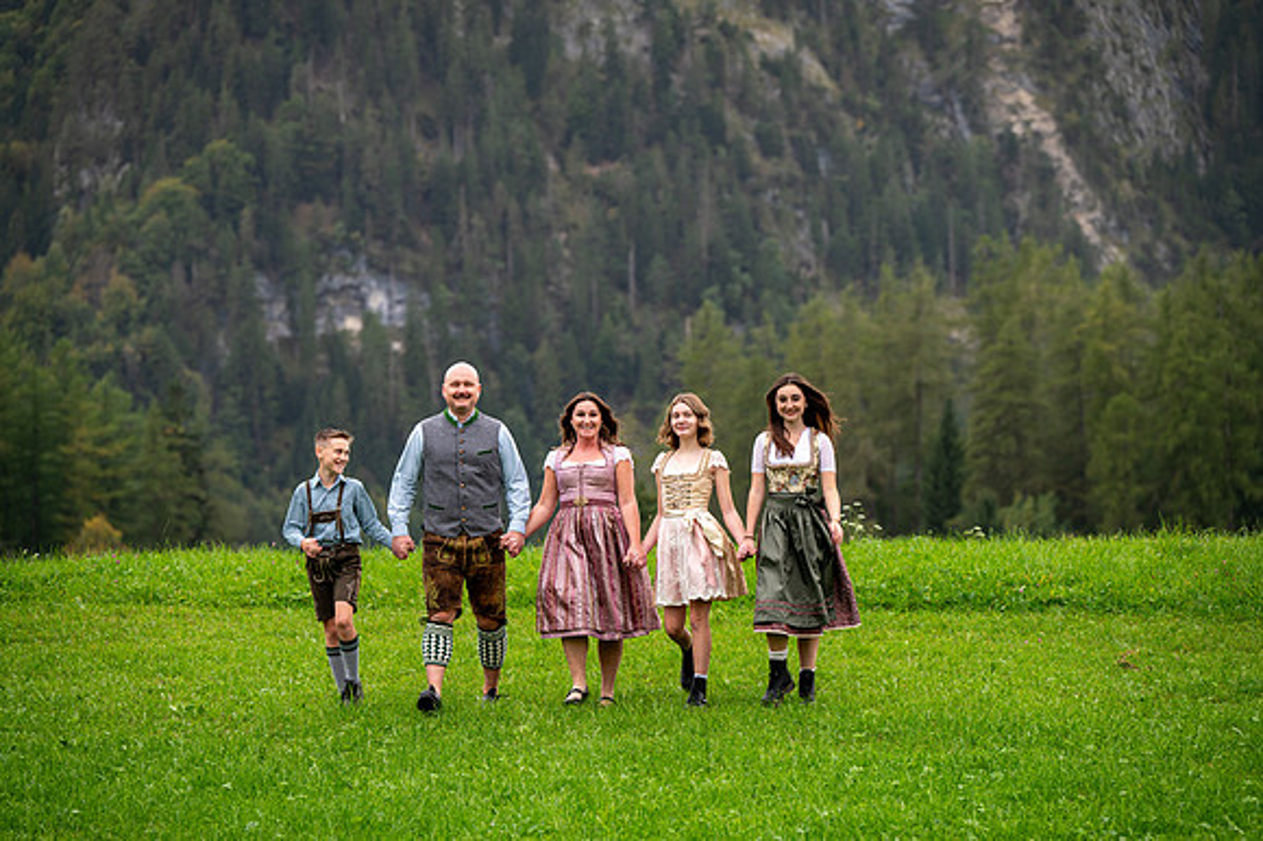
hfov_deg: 15.8
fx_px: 4558
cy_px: 420
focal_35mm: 130
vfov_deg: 10.5
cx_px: 632
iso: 200
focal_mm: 130
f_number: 4
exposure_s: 1/100
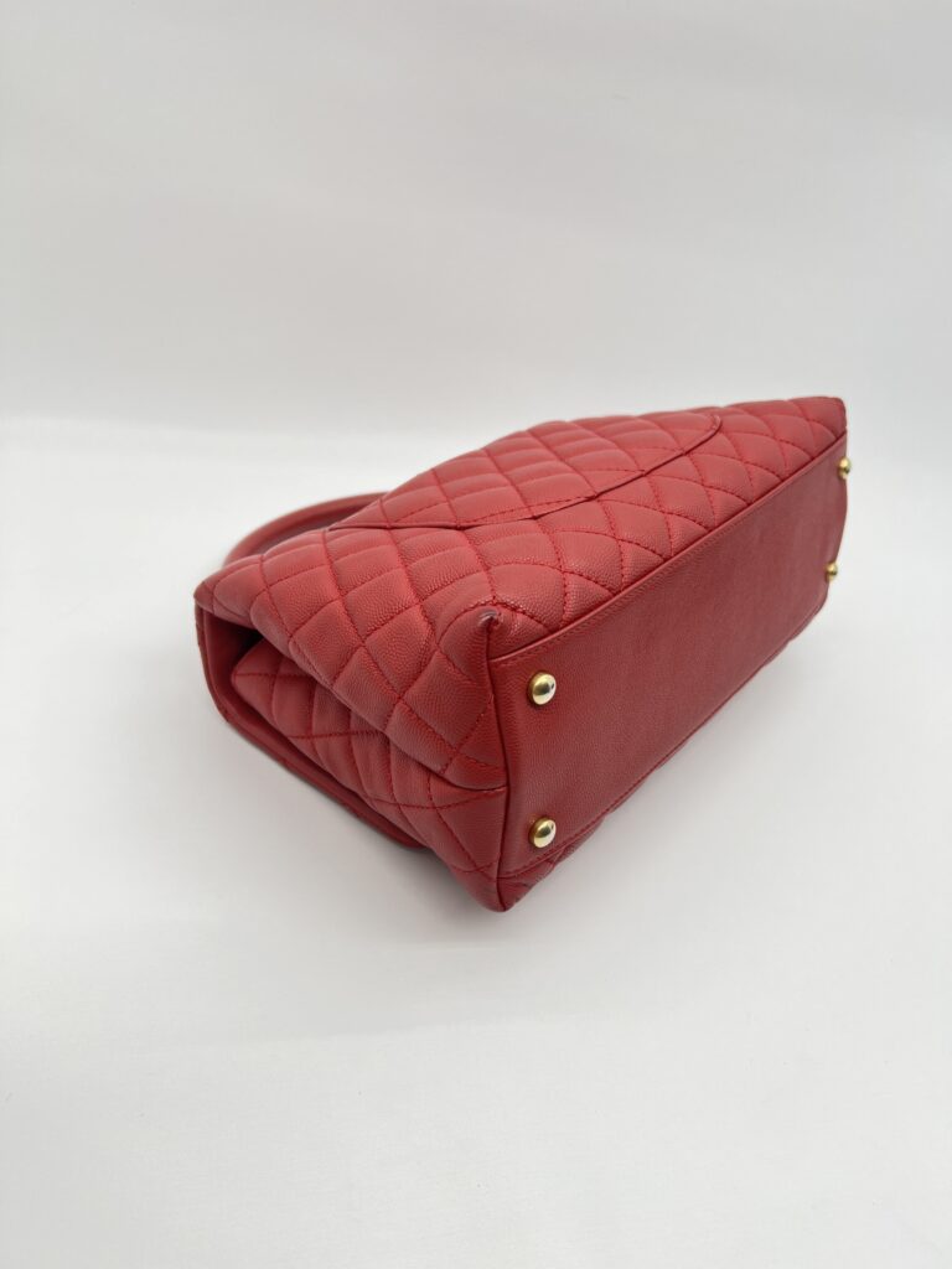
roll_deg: -11.1
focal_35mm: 26
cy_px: 634
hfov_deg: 53.1
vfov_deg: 67.3
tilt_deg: -34.0
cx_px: 476
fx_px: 953
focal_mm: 5.7
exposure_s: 1/109
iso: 32
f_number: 1.5
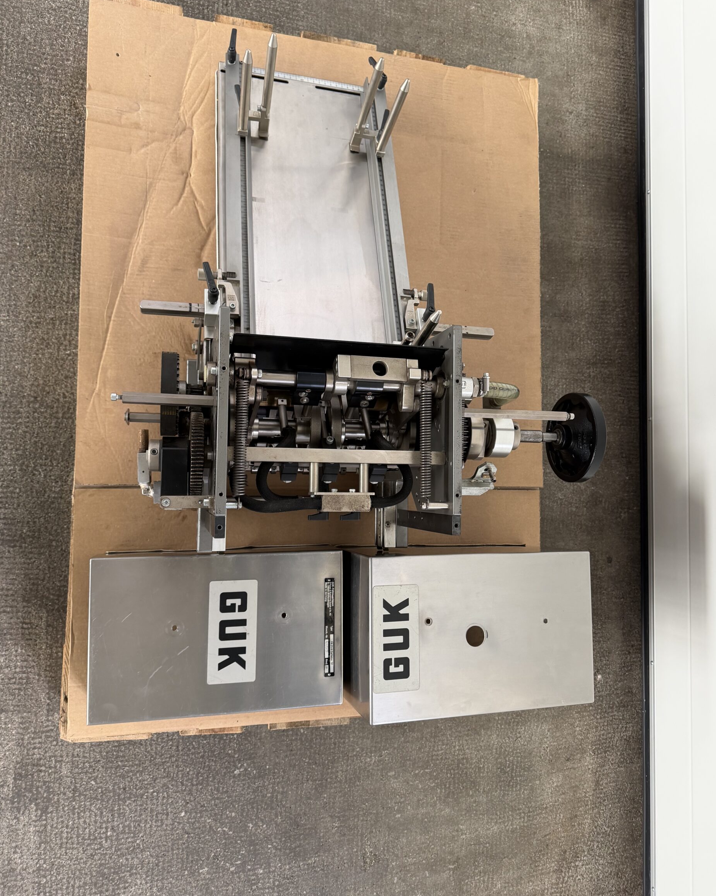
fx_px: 689
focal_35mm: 26
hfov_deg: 54.9
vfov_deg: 66.0
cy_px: 443
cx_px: 366
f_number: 1.78
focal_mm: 6.76
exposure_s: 1/121
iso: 160
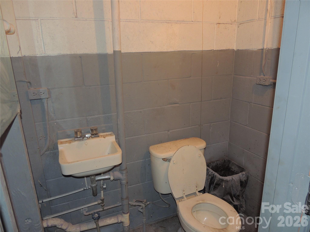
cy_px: 116
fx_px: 215
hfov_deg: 71.6
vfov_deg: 56.8
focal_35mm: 24
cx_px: 155
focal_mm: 4.3
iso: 200
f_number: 3
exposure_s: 1/30
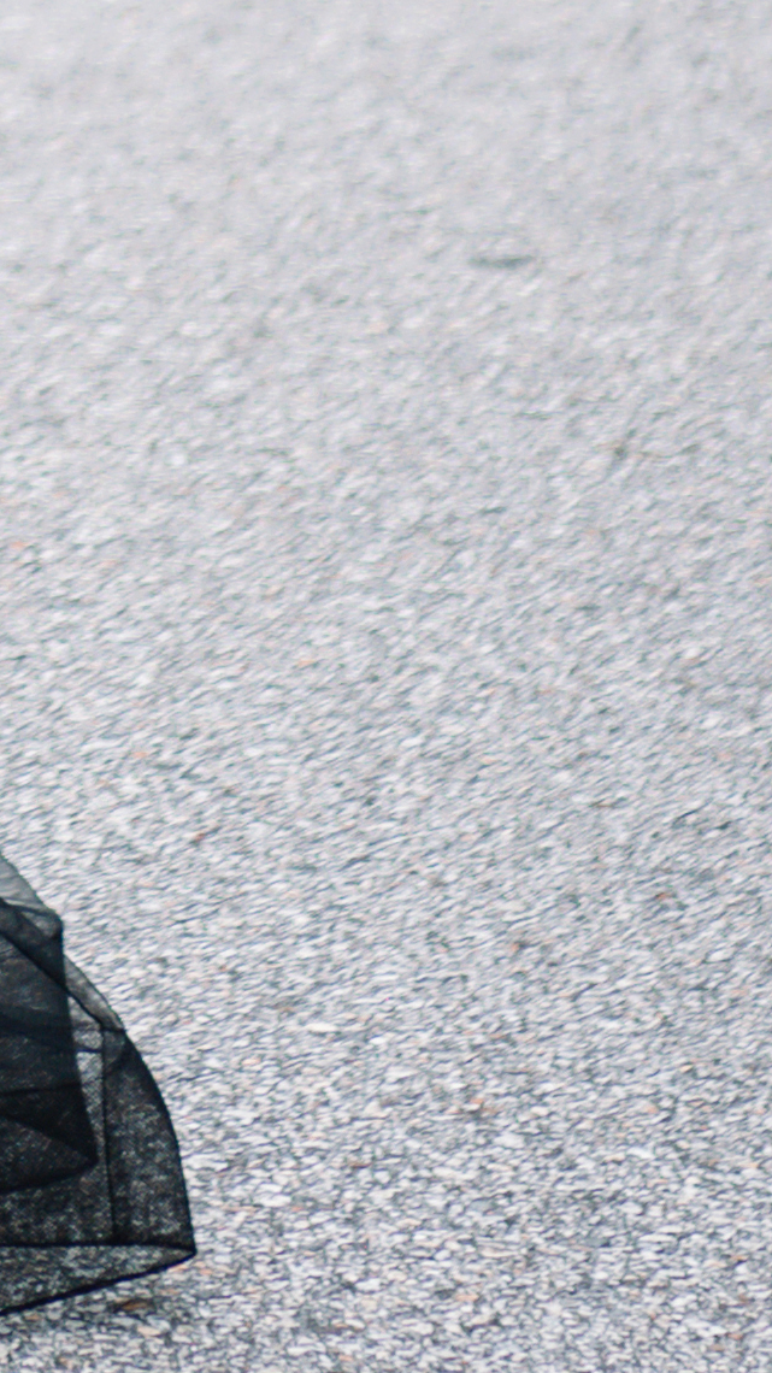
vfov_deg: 5.4
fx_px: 14088
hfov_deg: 3.1
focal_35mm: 387
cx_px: -1201
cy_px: -1493
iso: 200
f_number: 2.8
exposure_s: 1/400
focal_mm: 70
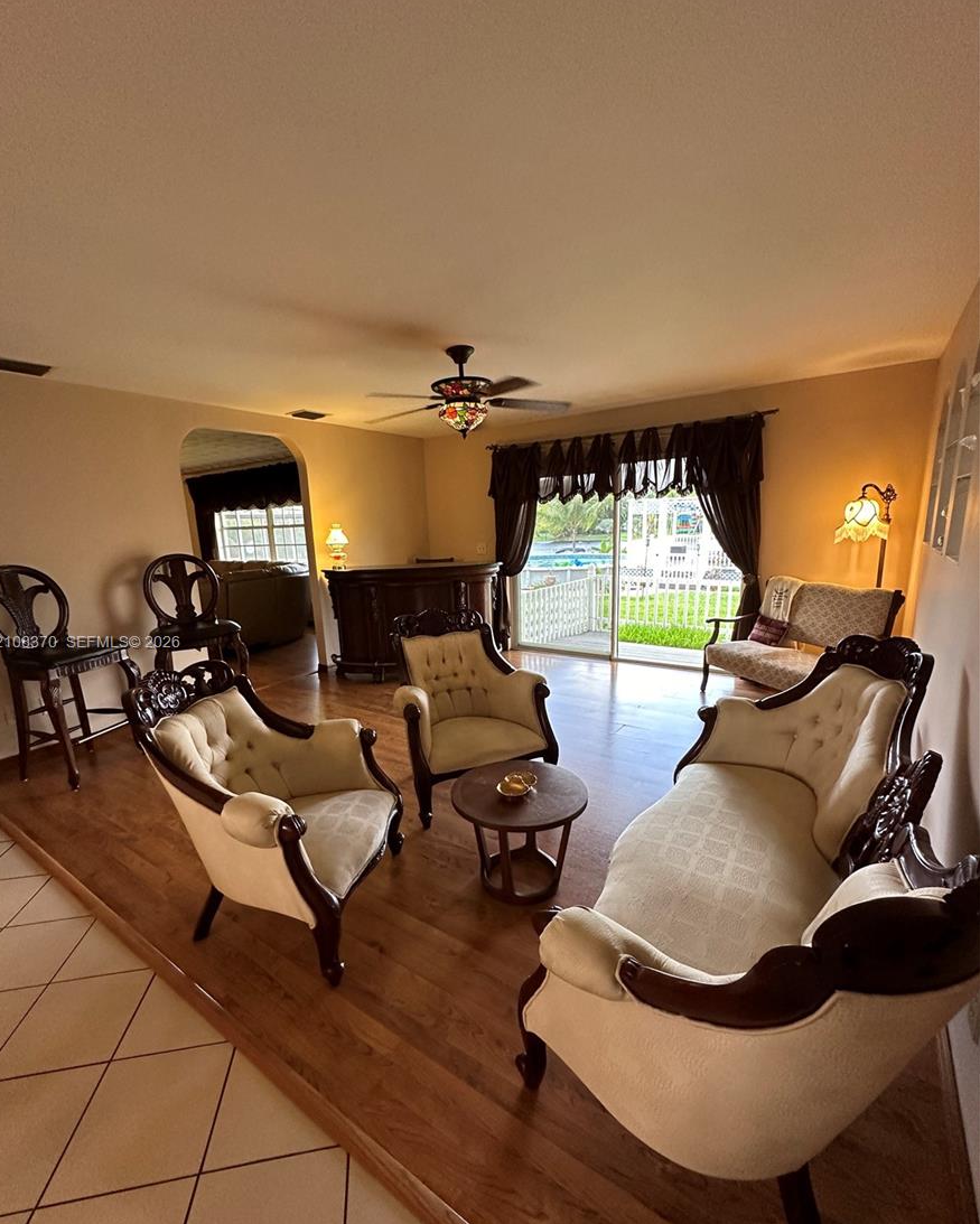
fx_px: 544
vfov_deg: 96.7
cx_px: 477
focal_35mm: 15
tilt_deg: -11.9
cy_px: 644
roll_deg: +1.1
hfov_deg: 84.0
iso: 320
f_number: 2.2
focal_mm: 2.22
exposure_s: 1/60
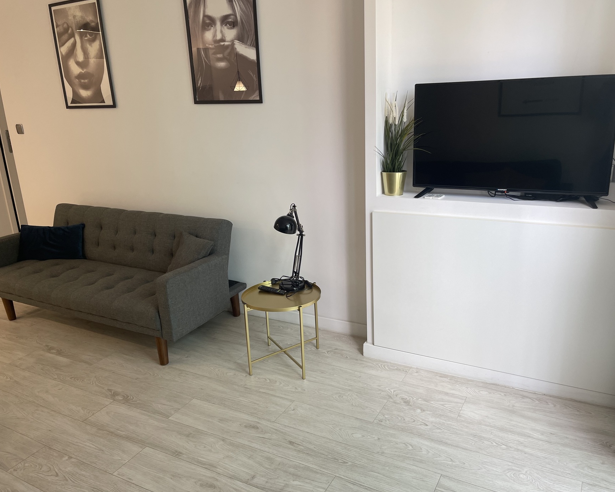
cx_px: 315
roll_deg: +2.7
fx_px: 491
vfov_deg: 53.2
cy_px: 248
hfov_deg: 64.1
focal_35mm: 27
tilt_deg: -16.6
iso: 80
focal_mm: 5.1
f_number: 1.6
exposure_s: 1/100
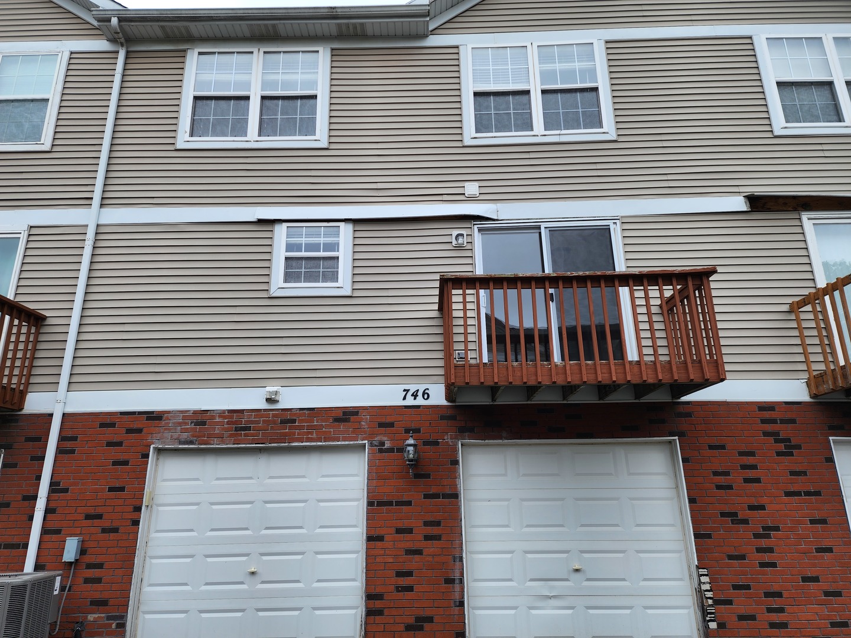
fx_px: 565
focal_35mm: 23
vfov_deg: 58.9
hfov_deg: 73.9
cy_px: 319
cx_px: 426
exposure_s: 1/322
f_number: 1.8
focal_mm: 6.4
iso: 12
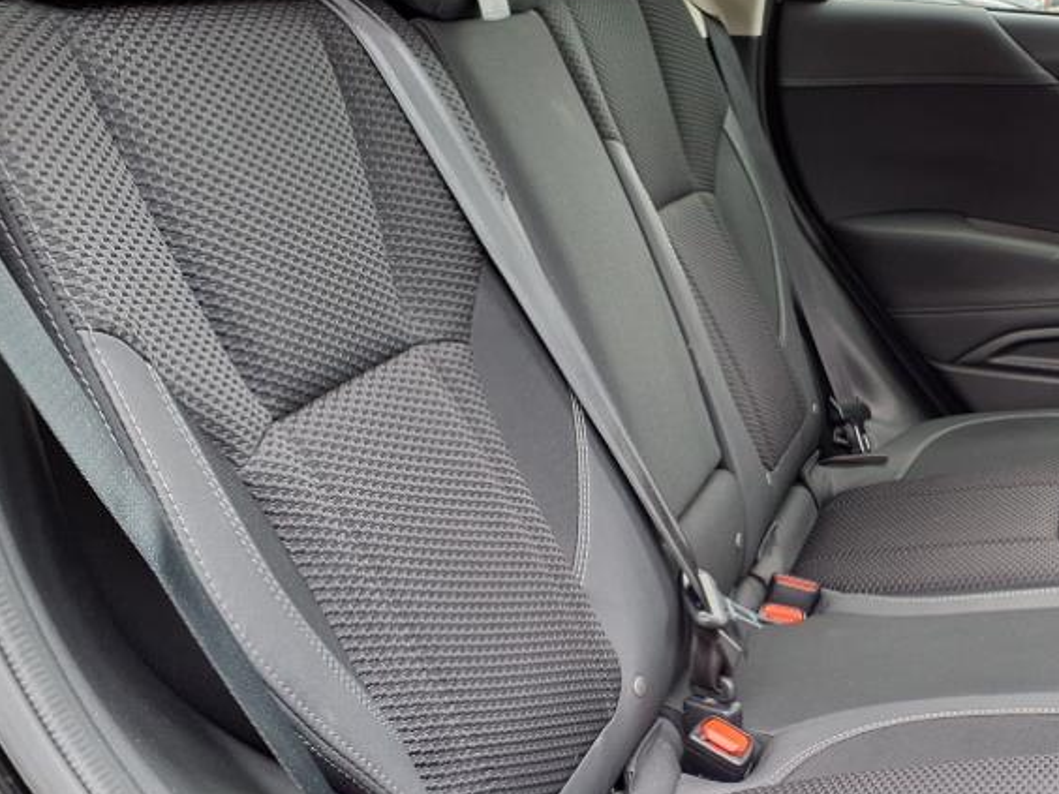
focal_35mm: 49
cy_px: 486
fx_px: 1499
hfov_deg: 37.6
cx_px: 834
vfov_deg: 29.6
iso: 125
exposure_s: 1/40
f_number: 1.9
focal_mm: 3.58
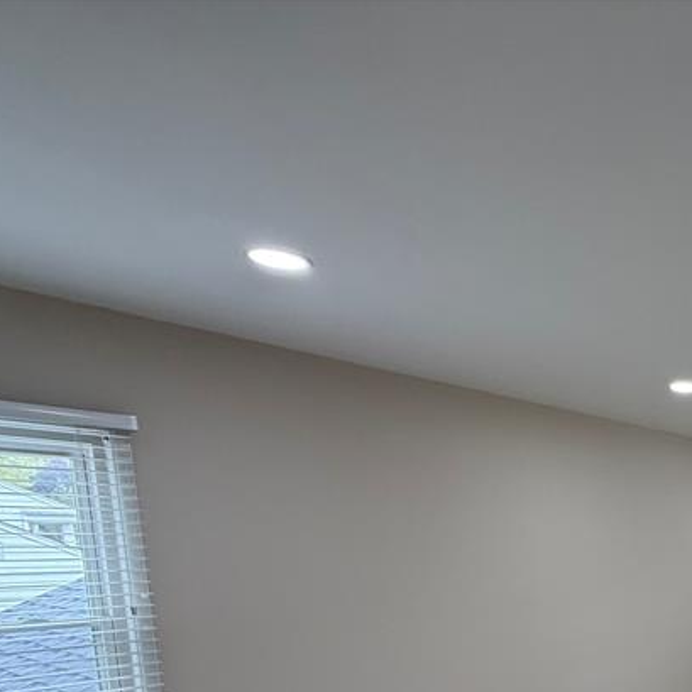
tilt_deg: -8.1
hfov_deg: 42.4
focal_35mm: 31
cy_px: 646
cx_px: 746
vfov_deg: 46.4
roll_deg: -1.1
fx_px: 701
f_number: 2.2
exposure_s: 1/120
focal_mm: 2.22
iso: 125
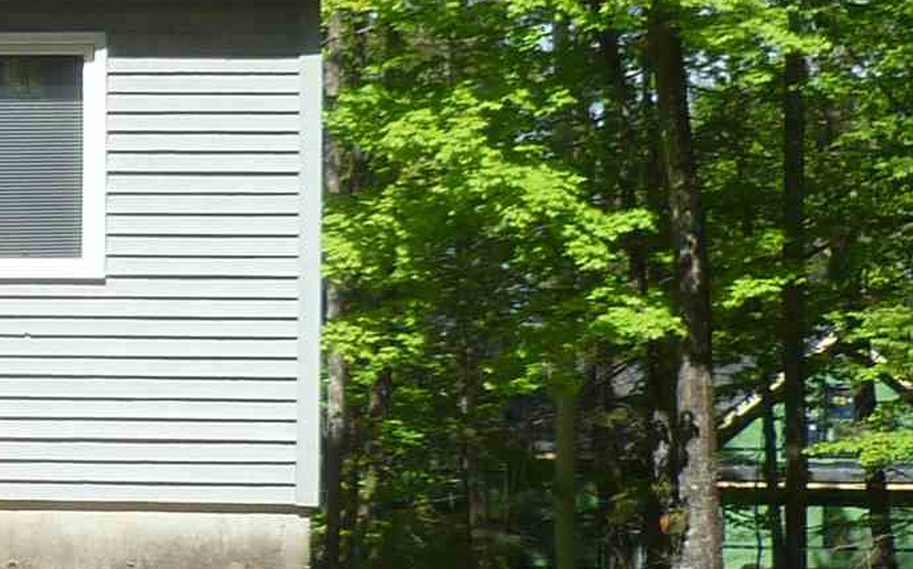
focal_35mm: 133
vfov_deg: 9.8
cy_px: 279
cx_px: -566
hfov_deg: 14.4
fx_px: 3308
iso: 80
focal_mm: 5
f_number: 3.3
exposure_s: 1/500
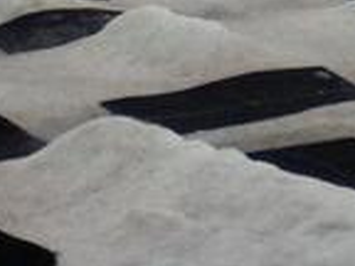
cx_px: 248
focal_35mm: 111
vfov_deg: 12.6
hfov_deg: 17.7
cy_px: -138
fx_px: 1138
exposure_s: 1/1574
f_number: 2.4
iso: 80
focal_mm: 3.85
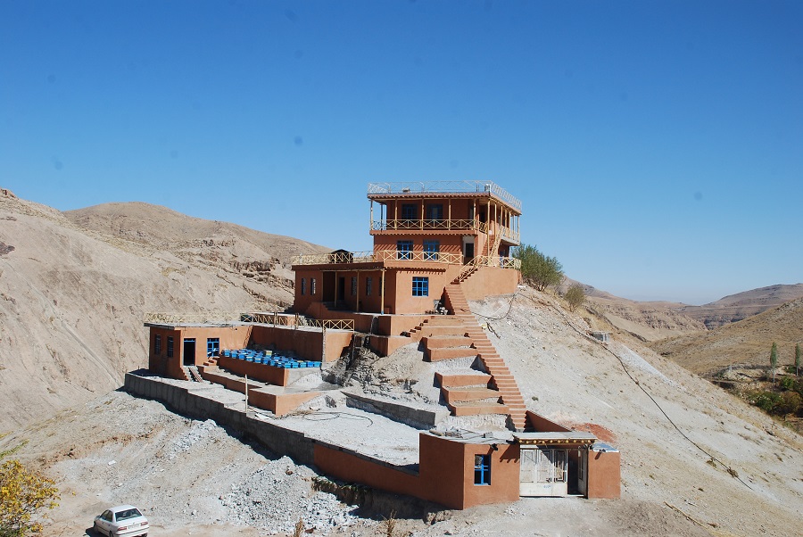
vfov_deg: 34.3
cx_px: 402
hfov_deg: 49.5
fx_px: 871
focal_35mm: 39
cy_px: 268
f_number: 10
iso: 160
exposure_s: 1/250
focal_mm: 26
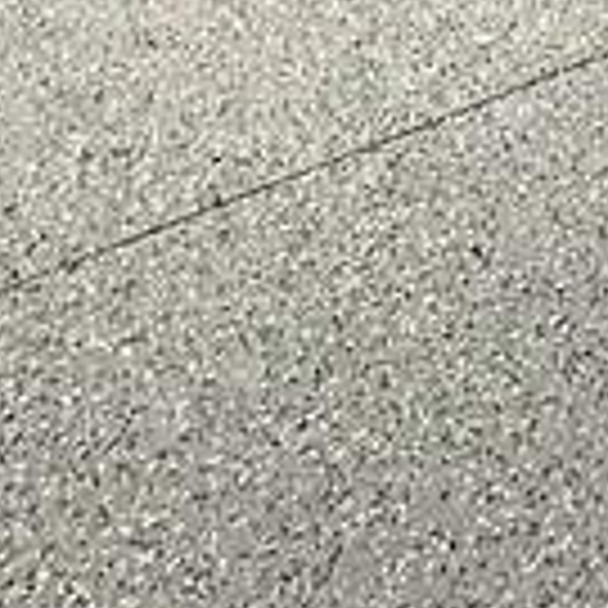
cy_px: -982
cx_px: 905
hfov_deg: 16.8
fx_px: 1868
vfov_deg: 12.7
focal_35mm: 94
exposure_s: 1/99
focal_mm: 2.22
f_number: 2.2
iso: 160
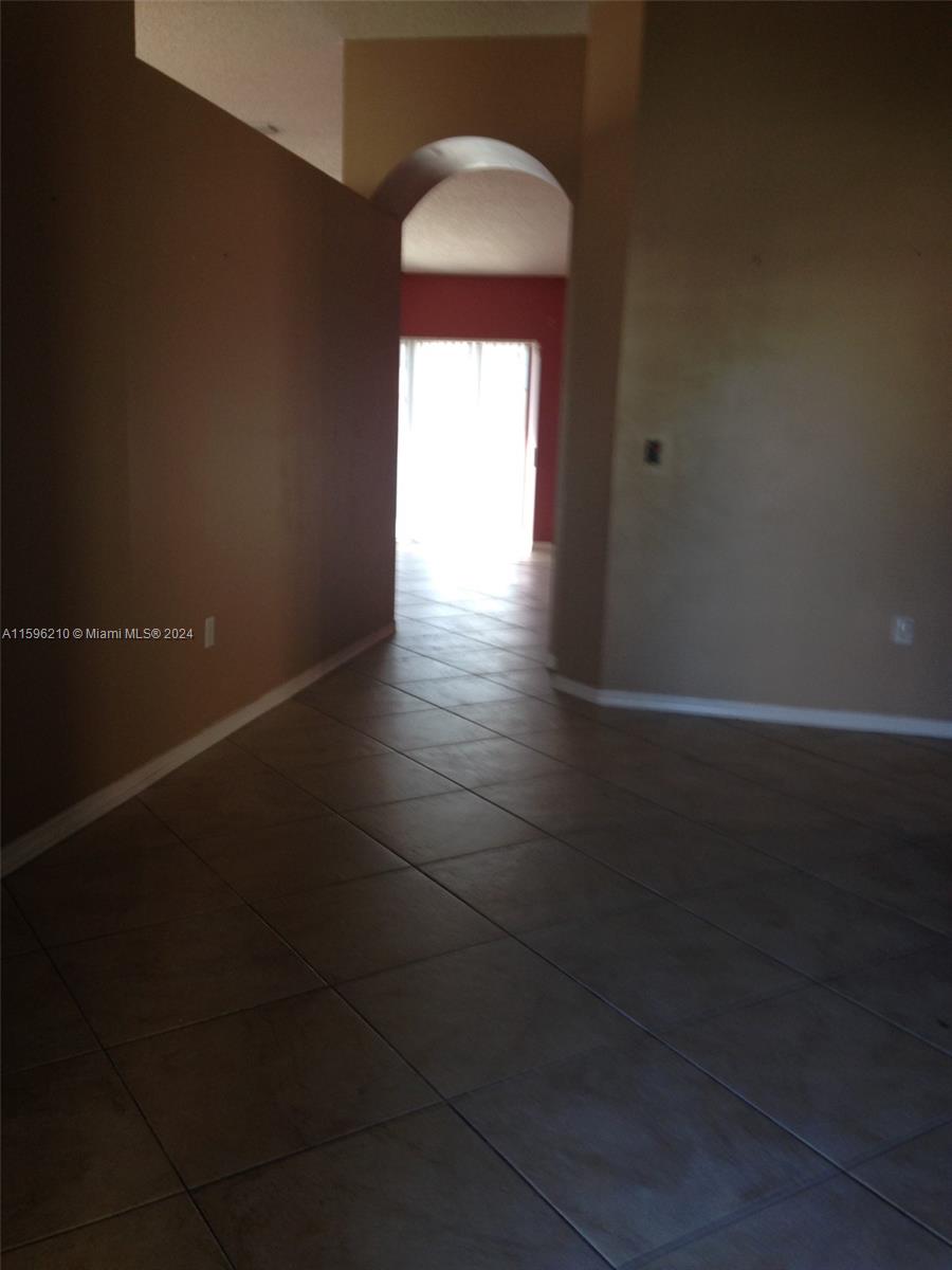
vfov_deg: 55.4
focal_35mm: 33
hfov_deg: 42.9
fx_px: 1210
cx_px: 476
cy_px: 635
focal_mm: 4.12
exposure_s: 1/30
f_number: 2.4
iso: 64
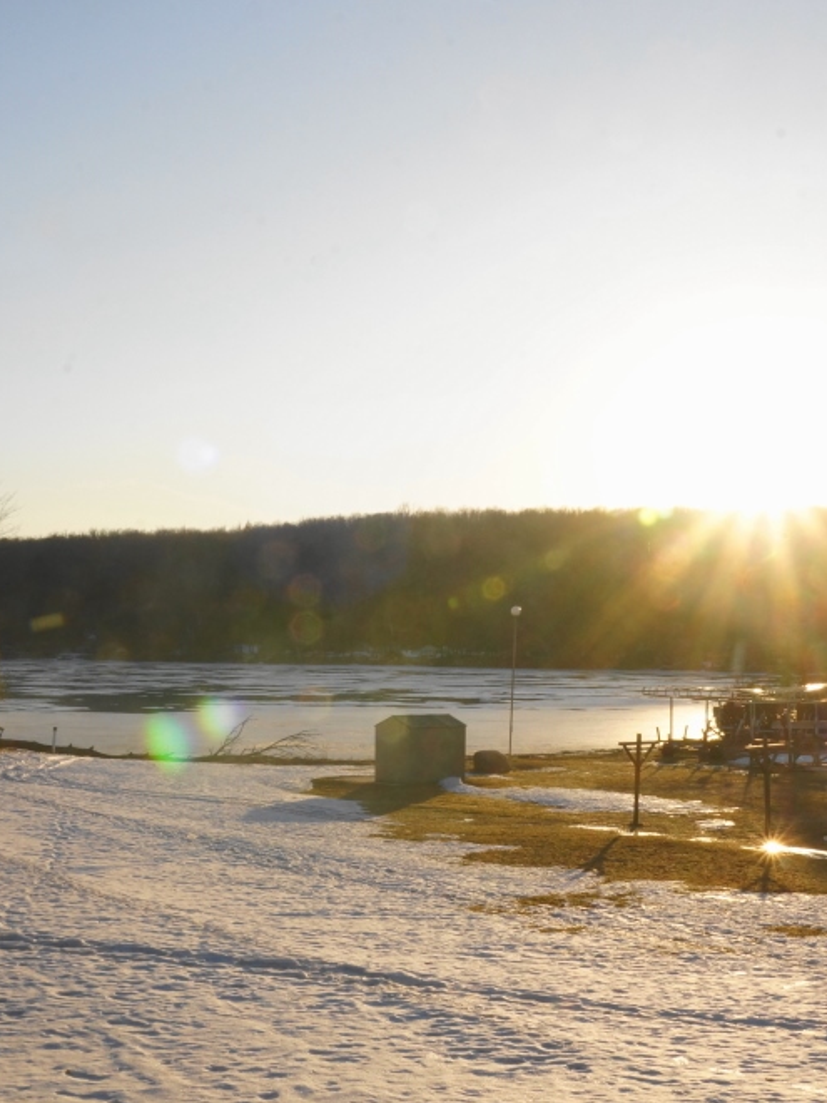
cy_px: 553
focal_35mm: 48
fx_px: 1529
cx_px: 545
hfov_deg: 30.1
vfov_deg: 39.7
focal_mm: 22
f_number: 22
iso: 400
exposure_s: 1/30
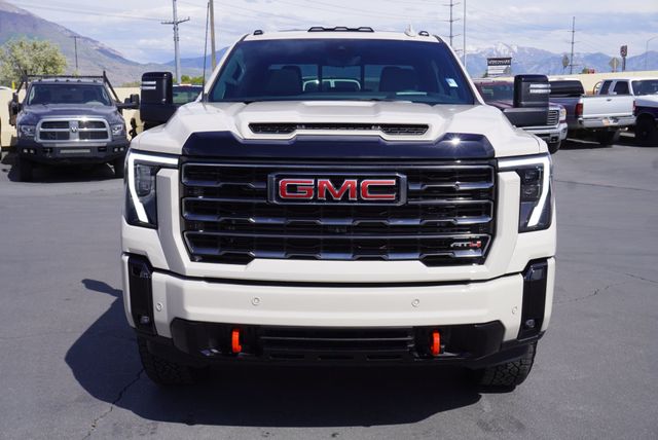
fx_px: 713
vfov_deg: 34.3
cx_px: 329
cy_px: 220
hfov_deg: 49.5
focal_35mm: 39
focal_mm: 26
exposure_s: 1/160
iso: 100
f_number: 11
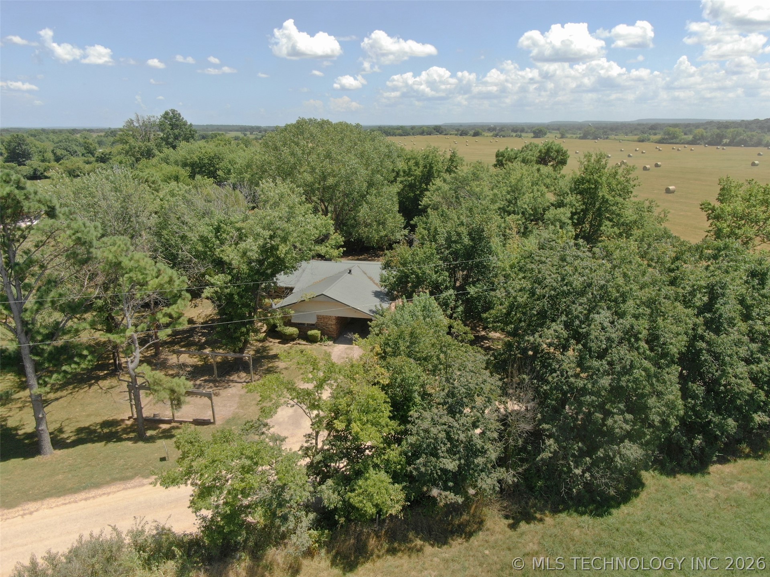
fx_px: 534
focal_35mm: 24
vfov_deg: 56.8
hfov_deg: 71.6
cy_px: 288
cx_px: 385
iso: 100
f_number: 2.8
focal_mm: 4.39
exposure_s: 1/61.3
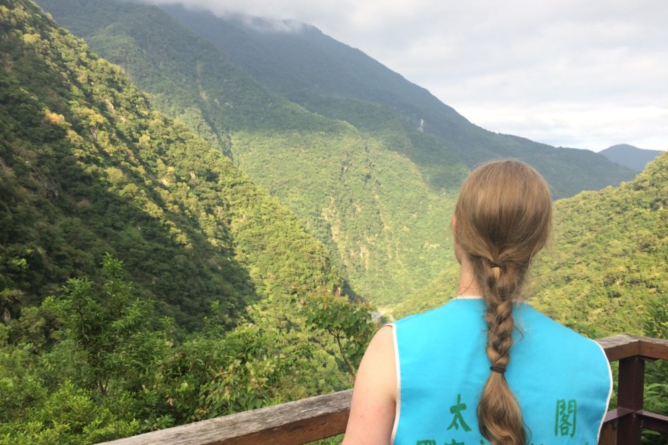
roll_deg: -2.4
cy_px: 249
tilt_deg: -3.0
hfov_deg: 60.3
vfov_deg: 42.3
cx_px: 325
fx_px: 575
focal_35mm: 31
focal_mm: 4.15
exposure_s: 1/383
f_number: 2.2
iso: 32
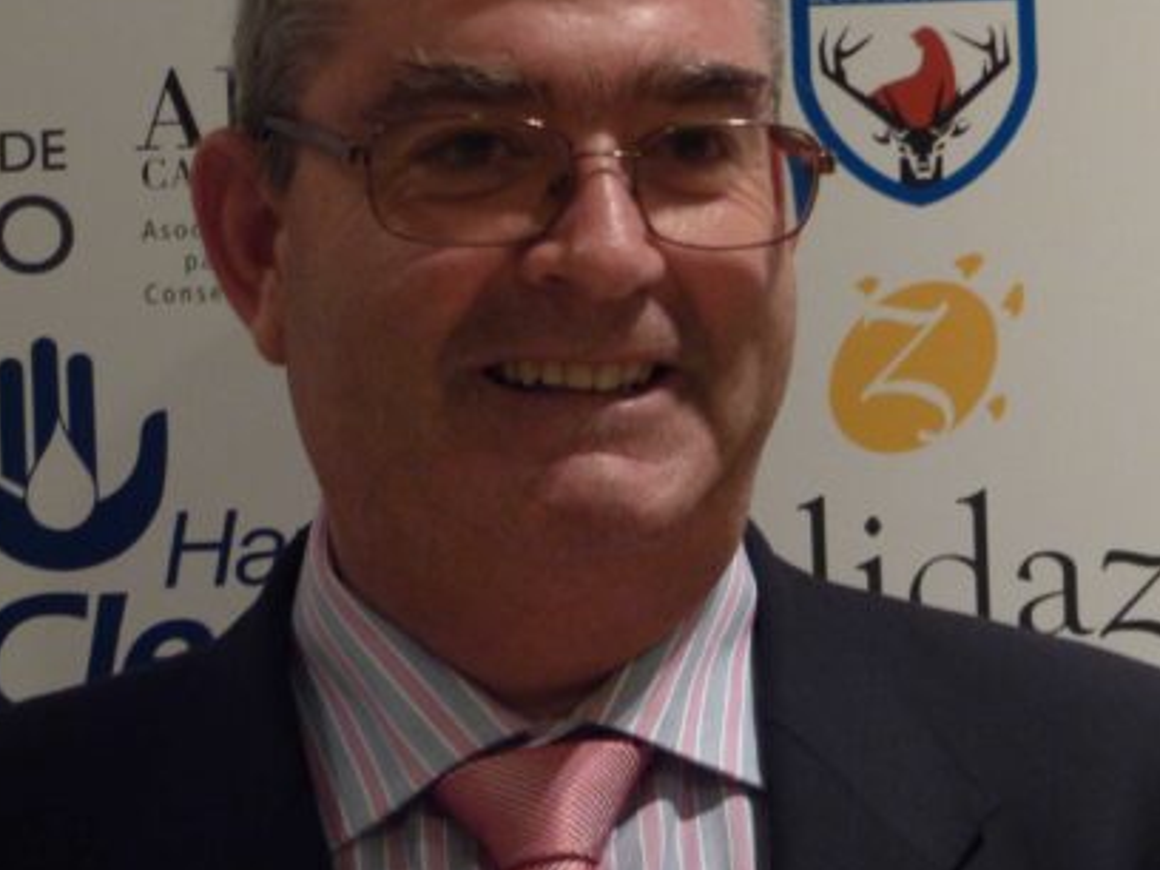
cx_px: 876
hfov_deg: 19.5
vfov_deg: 14.8
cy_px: 392
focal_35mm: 100
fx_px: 3351
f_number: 4
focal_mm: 10.3
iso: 200
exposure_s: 1/8
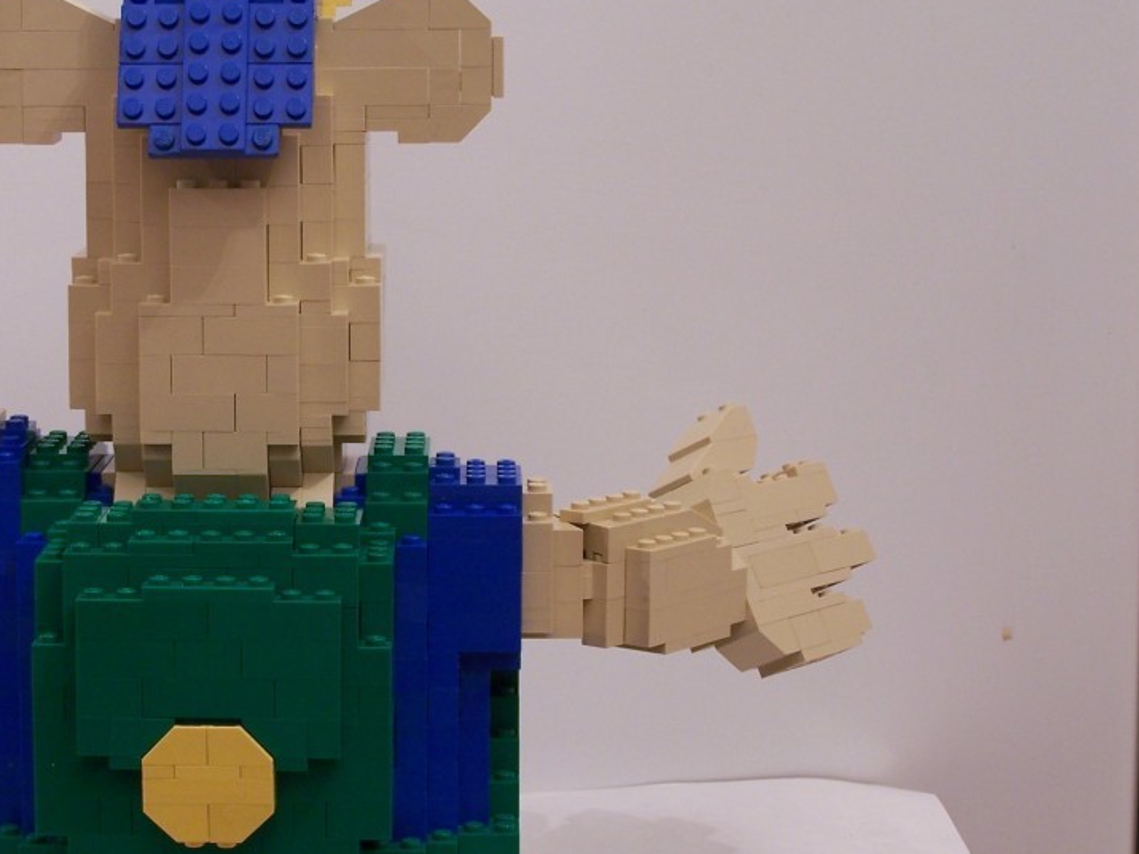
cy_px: 468
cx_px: 335
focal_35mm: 96
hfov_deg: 20.3
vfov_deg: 15.4
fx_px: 3158
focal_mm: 11.1
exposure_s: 1/3
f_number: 3.2
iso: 80
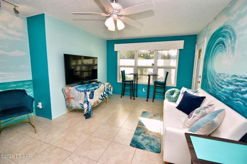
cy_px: 82
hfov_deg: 100.4
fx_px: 103
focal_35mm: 15
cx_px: 124
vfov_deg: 77.3
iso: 100
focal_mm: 10
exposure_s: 1/50
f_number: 5
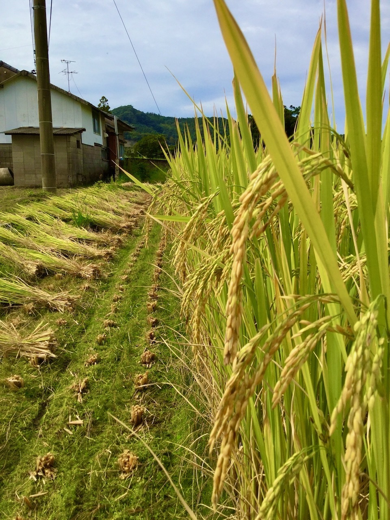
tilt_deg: -13.2
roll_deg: +3.0
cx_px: 195
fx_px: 466
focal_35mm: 31
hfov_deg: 45.4
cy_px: 260
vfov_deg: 58.4
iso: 25
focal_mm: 3.3
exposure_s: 1/1988
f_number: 2.4
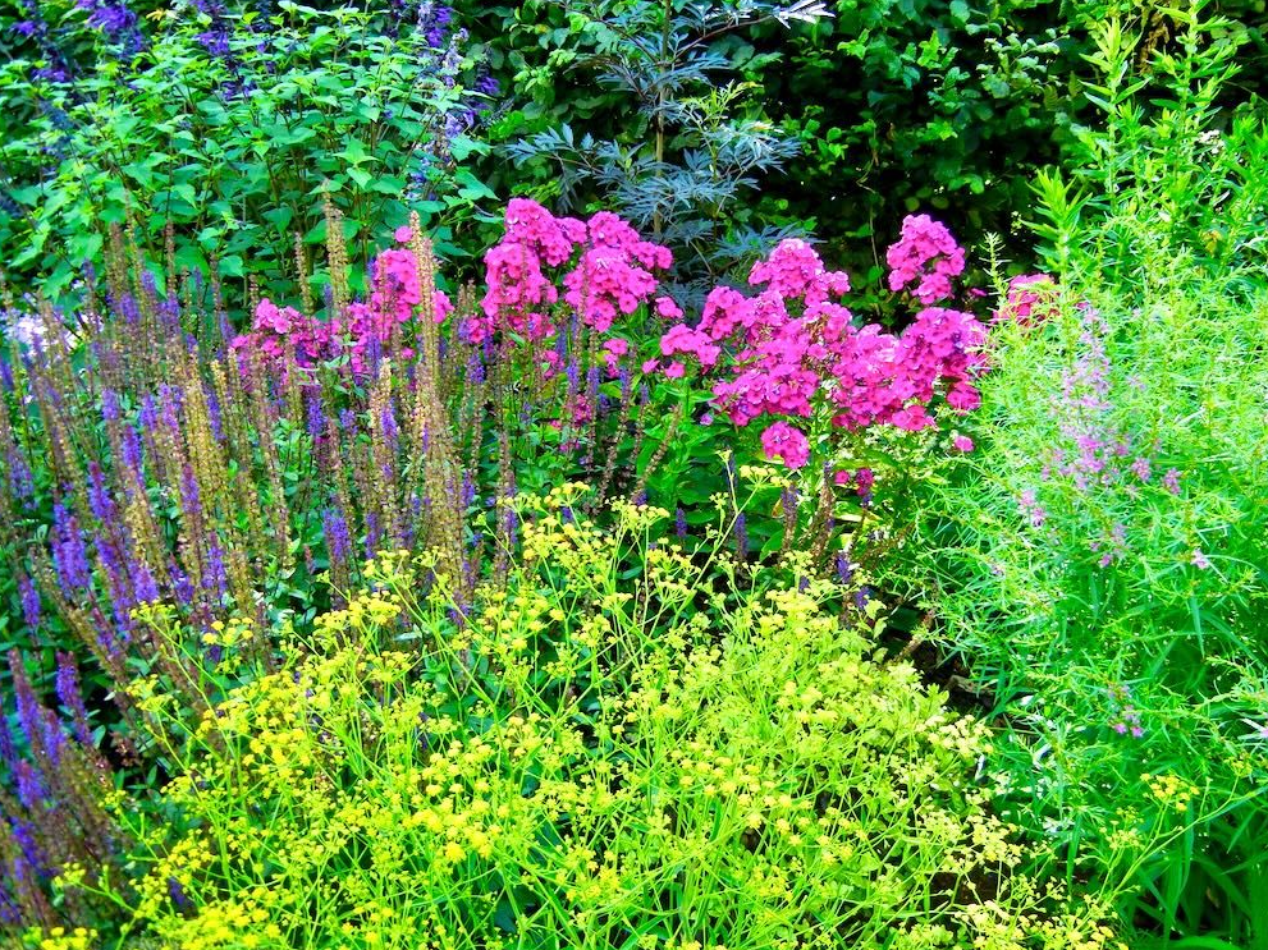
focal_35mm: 31
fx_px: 1135
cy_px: 467
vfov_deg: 45.4
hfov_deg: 58.4
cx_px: 637
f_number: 3.5
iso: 160
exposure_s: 1/170
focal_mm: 5.4
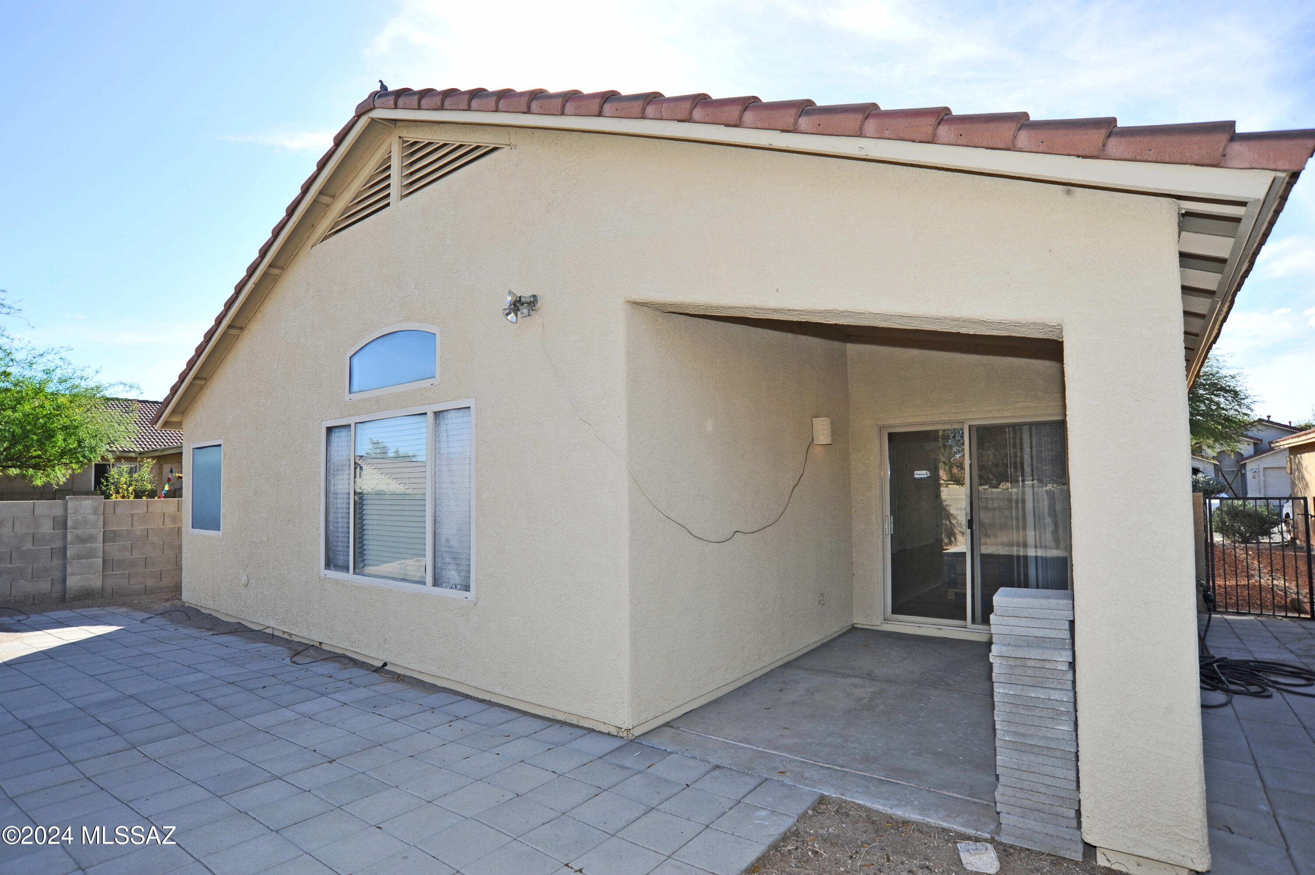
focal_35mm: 18
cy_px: 438
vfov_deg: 67.3
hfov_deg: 90.0
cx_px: 658
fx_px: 657
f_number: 9
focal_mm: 18
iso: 200
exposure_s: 1/200
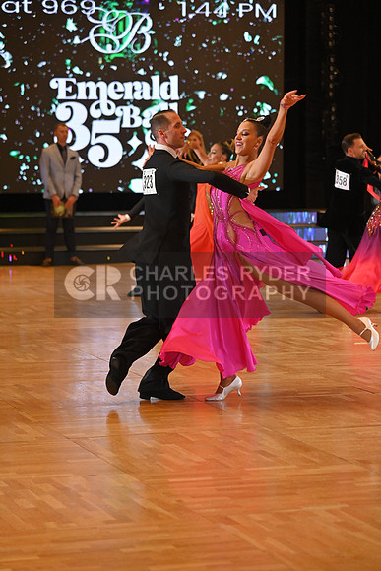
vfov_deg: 17.1
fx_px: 1904
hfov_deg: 11.4
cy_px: 286
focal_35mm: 120
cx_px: 190
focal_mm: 120
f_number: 4
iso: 1600
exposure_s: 1/400
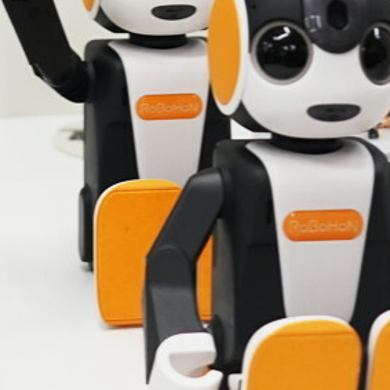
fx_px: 2205
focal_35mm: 173
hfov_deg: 10.1
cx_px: 113
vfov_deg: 10.0
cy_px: 3
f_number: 4
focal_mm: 32
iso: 400
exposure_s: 1/60
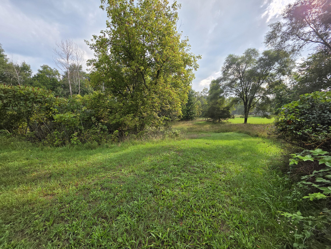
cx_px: 166
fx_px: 124
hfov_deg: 106.2
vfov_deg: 89.9
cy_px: 124
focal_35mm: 13
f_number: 1.9
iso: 40
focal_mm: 2.2
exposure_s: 1/1336
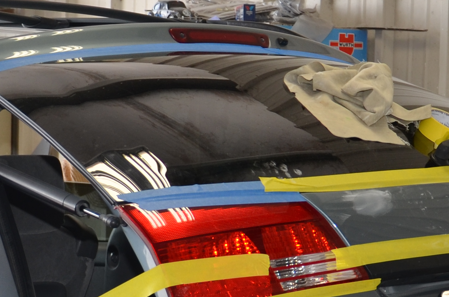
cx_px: 252
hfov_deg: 14.4
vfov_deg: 9.5
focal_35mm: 143
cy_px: 314
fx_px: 1780
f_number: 4
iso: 180
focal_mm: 24
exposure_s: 1/250
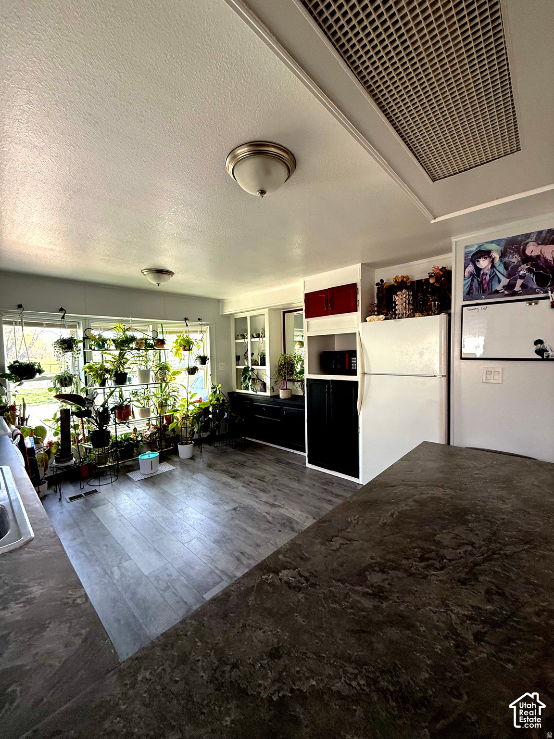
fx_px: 299
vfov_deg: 102.1
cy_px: 370
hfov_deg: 85.7
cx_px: 277
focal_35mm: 14
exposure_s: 1/99
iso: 250
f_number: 2.2
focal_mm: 2.22
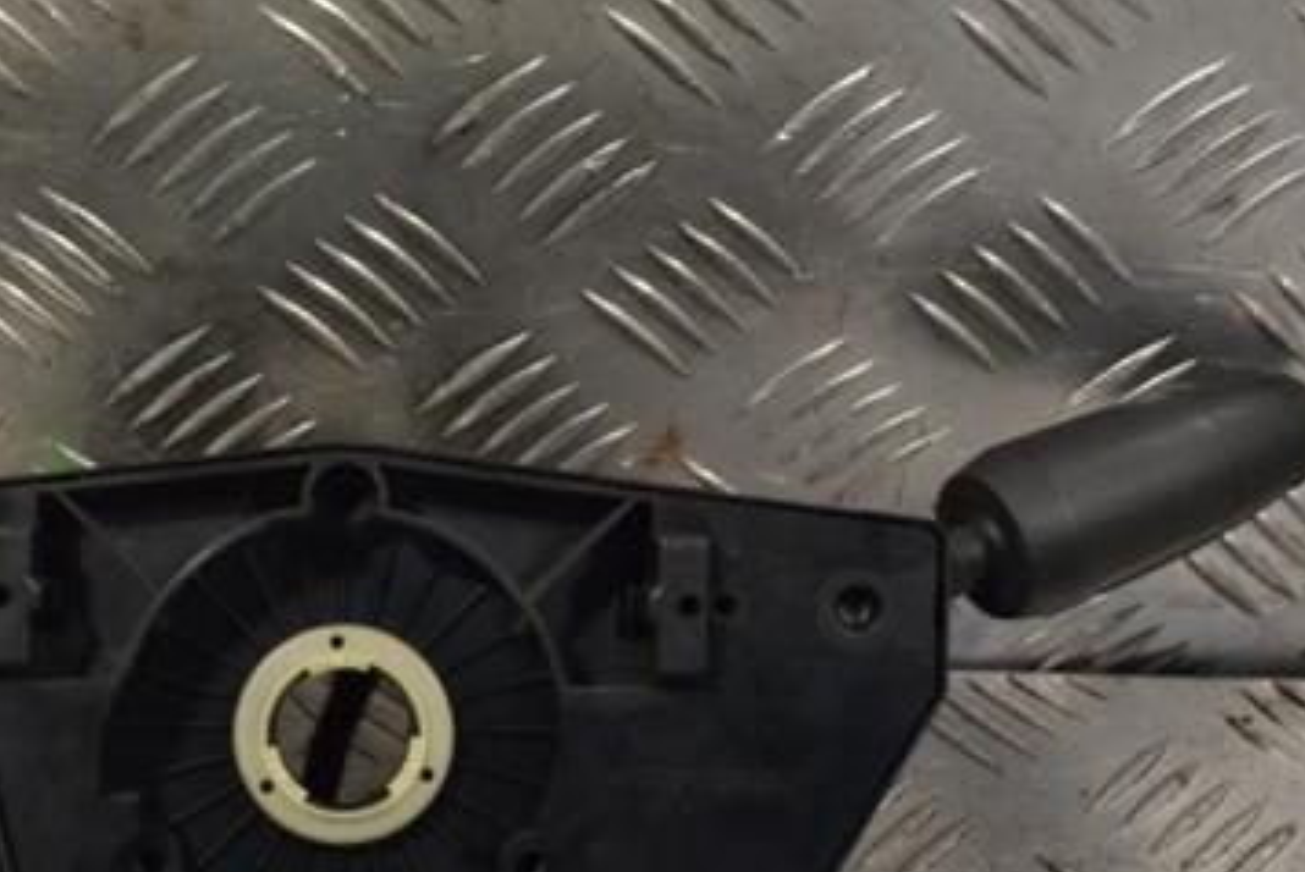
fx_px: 3483
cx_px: 271
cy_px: 550
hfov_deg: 21.0
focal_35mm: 96
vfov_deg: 14.3
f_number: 9
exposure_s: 1/320
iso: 3200
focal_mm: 38
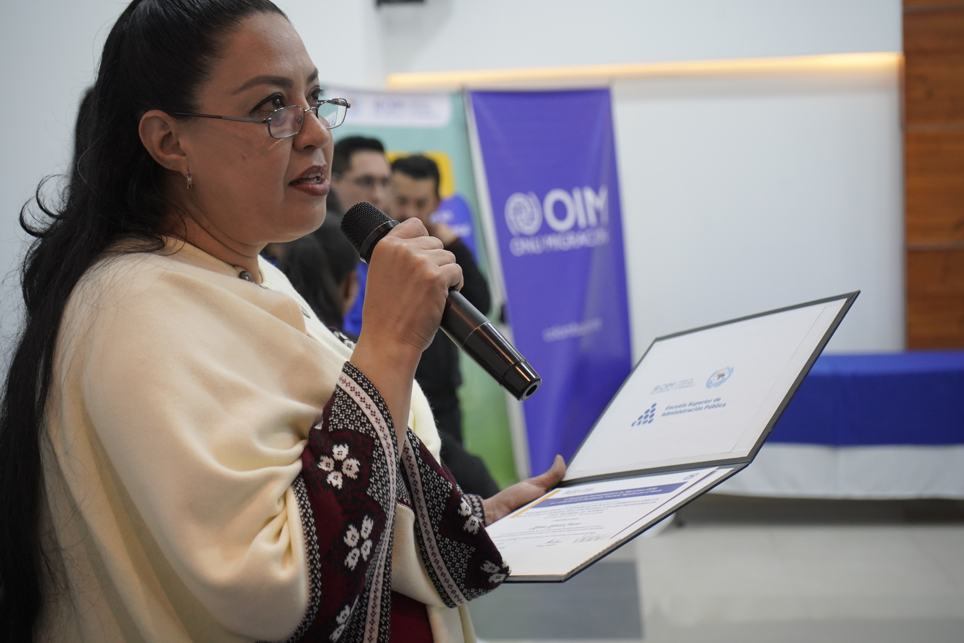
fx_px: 1446
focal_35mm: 54
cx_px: 482
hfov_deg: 36.9
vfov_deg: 25.1
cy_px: 322
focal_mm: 54
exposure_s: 1/160
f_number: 5
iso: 3200
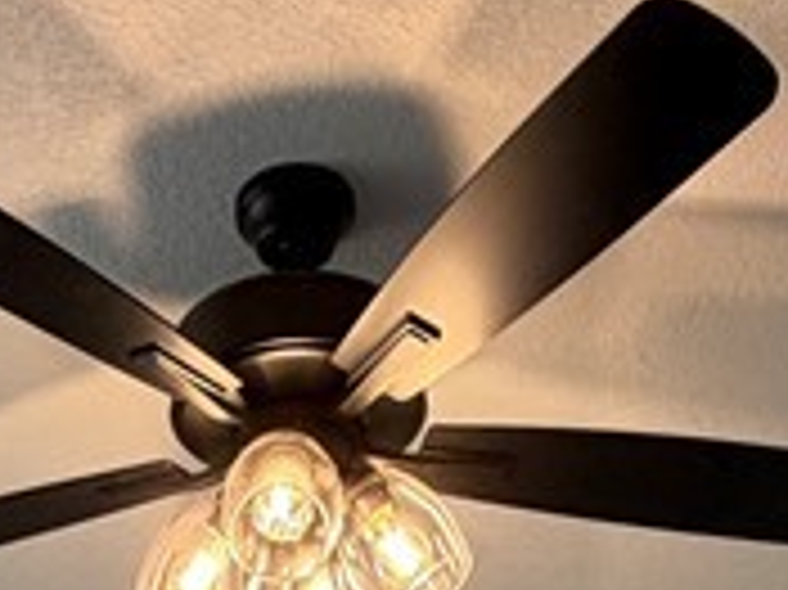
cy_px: 1414
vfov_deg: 13.3
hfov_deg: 23.7
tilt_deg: +2.3
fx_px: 1865
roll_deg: +0.3
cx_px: 230
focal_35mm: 82
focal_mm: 2.22
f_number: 2.2
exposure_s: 1/120
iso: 125
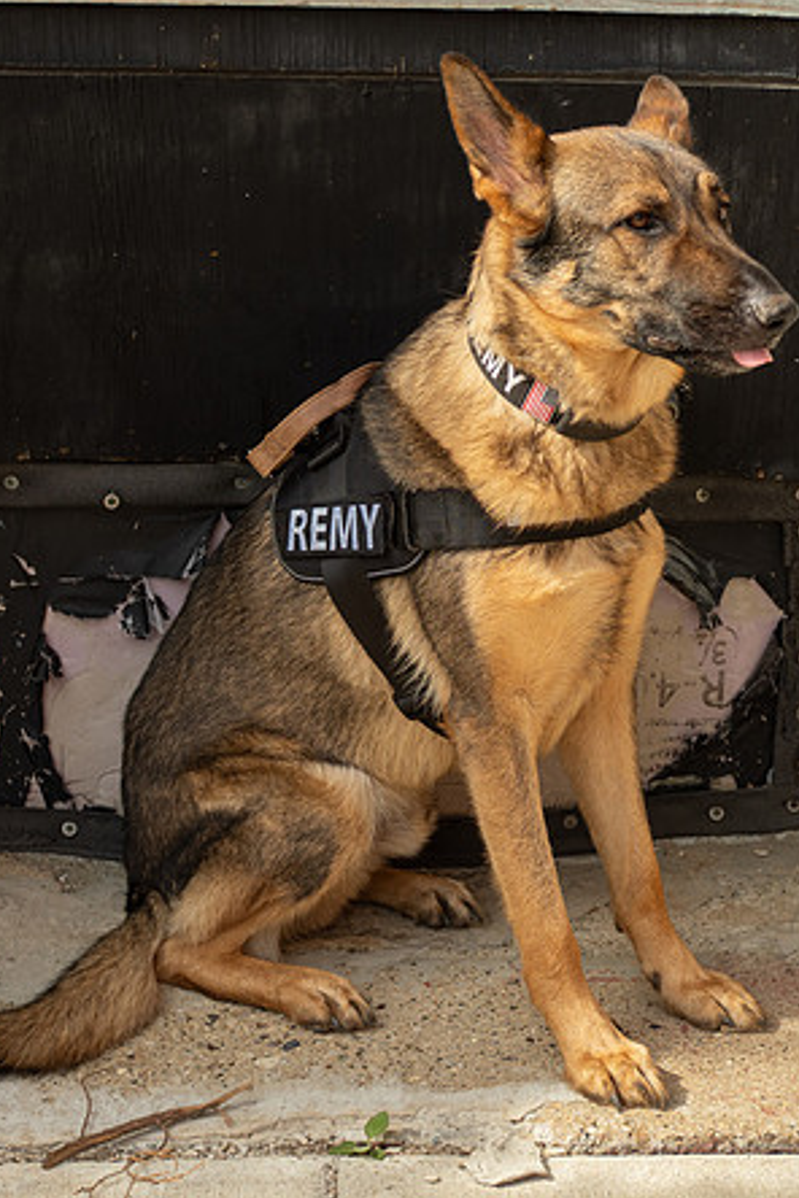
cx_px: 473
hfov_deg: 19.2
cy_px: 596
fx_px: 2364
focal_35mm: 71
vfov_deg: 28.5
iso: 200
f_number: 4
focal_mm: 25
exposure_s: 1/500
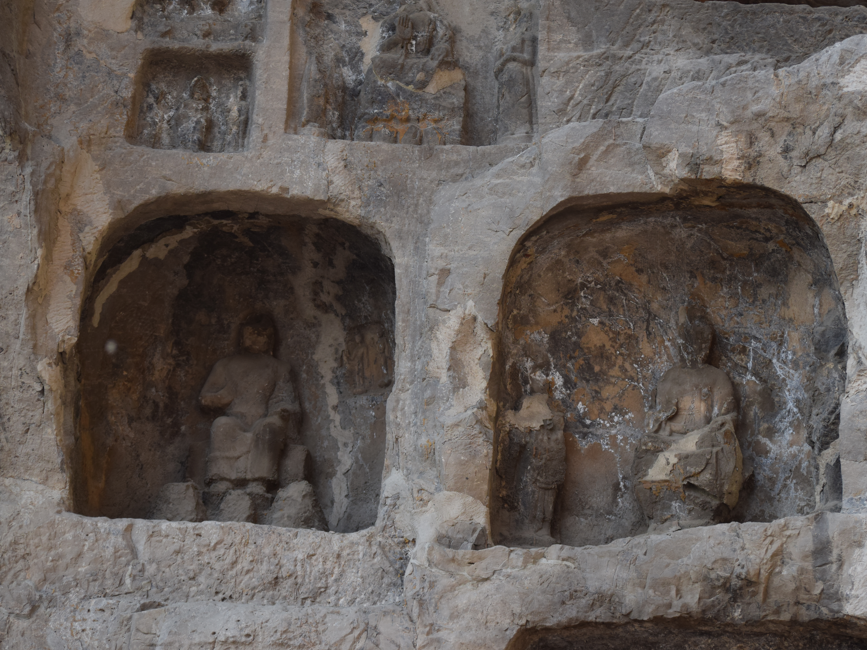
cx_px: 467
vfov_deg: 14.6
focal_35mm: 101
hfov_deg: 19.4
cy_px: 324
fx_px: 2530
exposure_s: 1/1000
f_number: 4
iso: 400
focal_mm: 62
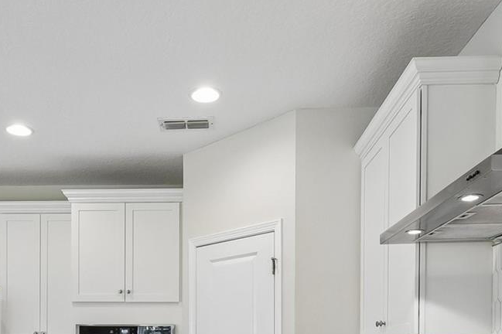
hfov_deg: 51.1
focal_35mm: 37
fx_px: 516
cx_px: 176
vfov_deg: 33.5
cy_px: 318
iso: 400
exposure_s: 1/25
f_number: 8
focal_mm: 10
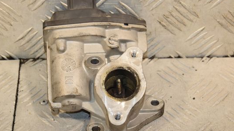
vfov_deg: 9.2
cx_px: 101
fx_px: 819
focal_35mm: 132
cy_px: 68
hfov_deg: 16.3
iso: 800
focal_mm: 70
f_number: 6.3
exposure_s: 1/200
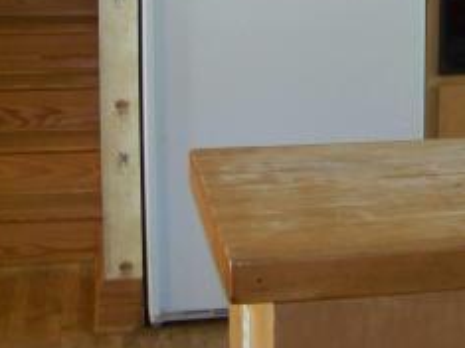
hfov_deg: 21.5
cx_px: 429
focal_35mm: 89
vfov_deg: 15.9
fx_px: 1195
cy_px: -71
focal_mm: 5.85
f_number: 2.8
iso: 200
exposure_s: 1/30
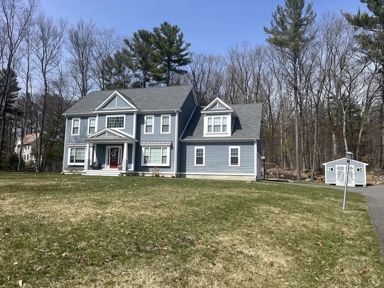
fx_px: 288
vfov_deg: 53.1
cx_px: 192
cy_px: 144
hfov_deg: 67.3
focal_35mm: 26
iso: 50
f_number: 1.6
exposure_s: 1/3623
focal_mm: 5.1
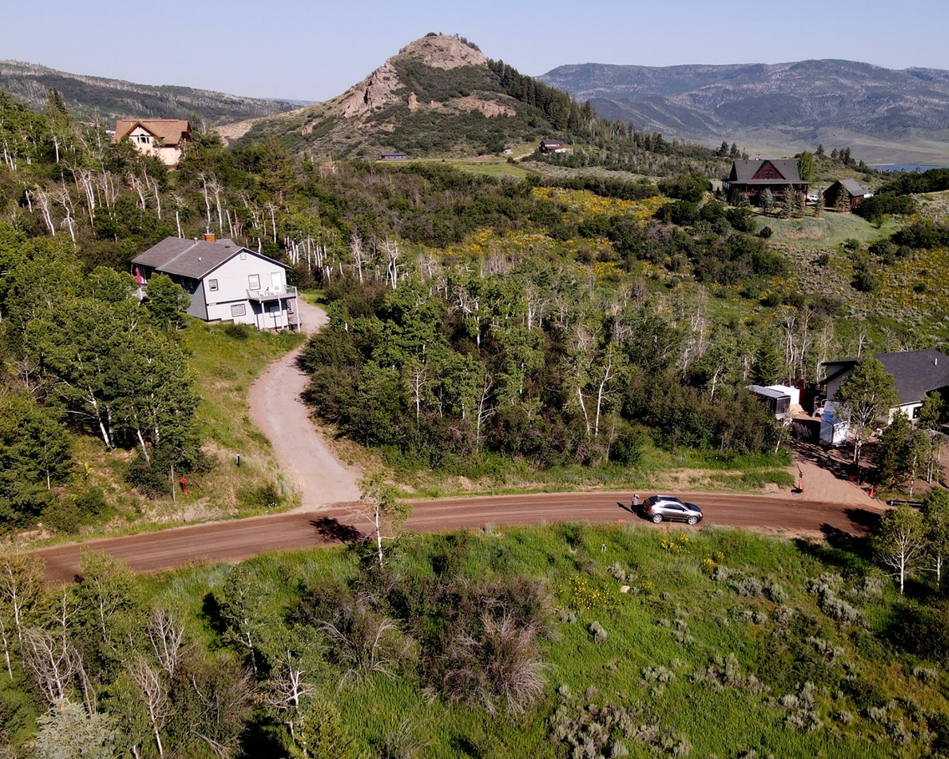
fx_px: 927
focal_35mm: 33
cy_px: 458
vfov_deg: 44.3
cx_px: 605
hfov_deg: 53.5
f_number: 2.8
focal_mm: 4.5
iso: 100
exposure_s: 1/30
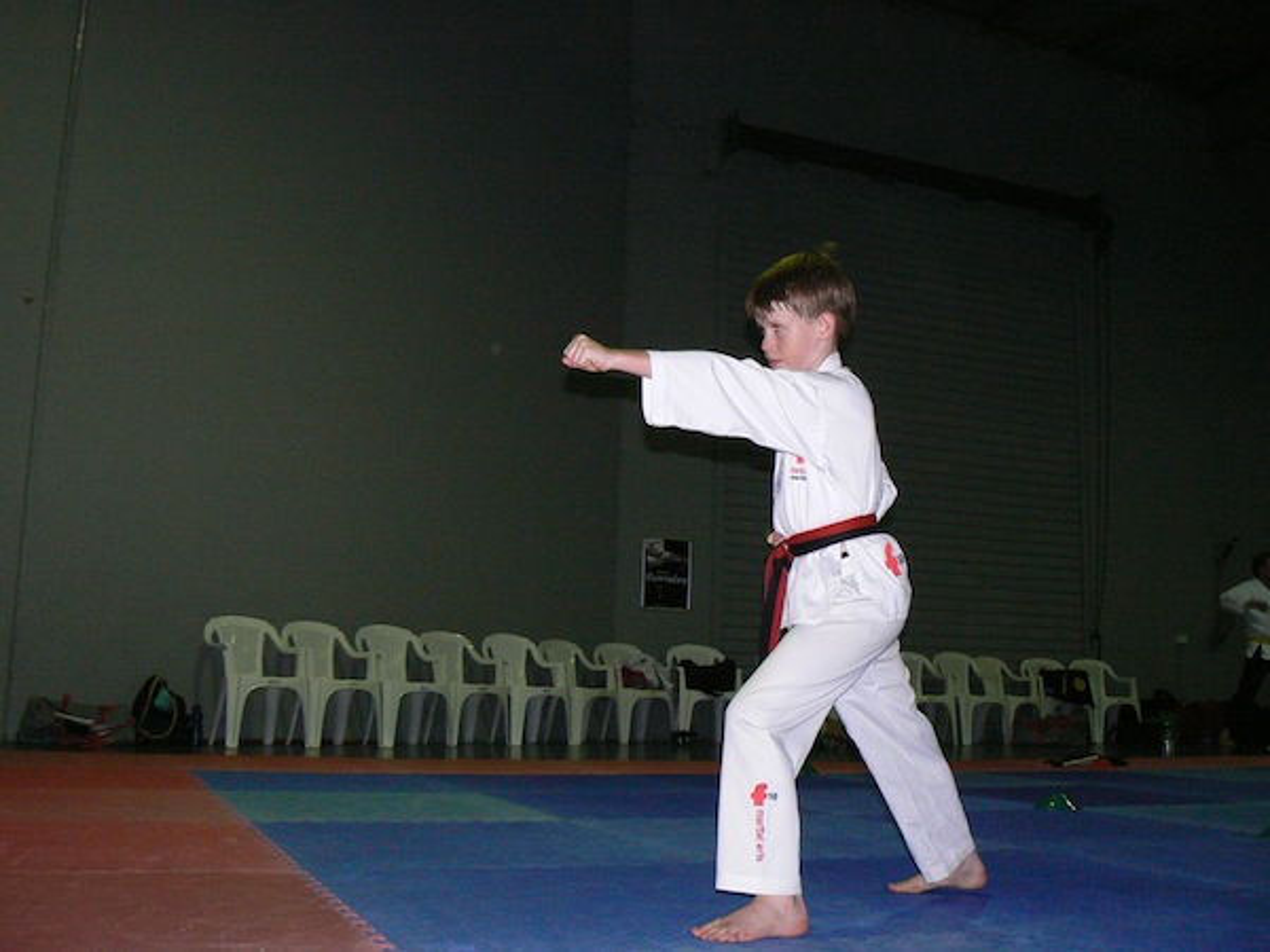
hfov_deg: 51.4
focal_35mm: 36
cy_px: 476
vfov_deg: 39.7
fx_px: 1321
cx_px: 635
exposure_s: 1/40
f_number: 2.8
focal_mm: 6
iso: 200
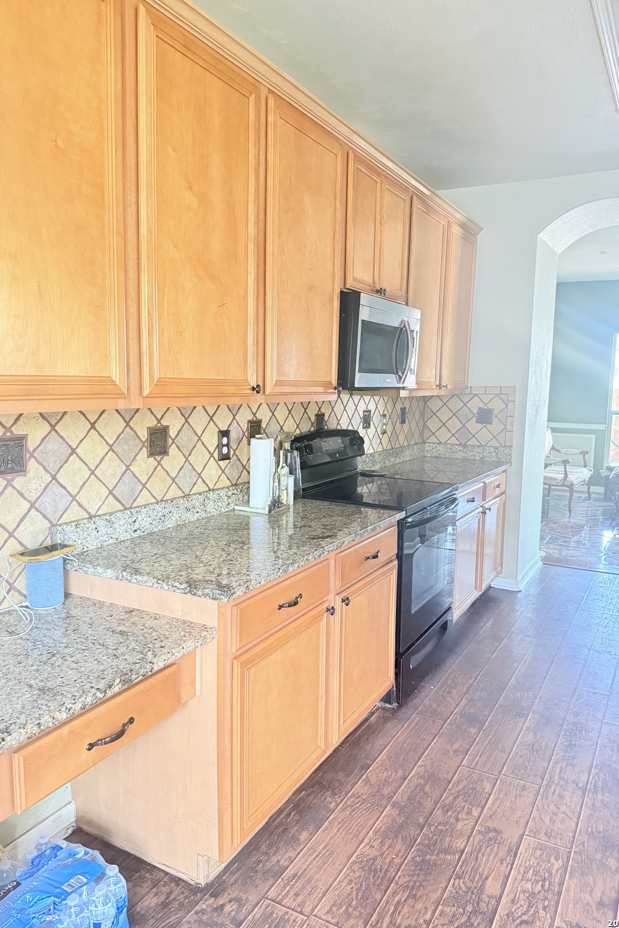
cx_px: 327
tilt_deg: -6.8
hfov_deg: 51.3
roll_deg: -1.8
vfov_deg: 71.5
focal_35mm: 25
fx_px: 645
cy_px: 464
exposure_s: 1/49
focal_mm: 6.76
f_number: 1.78
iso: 800
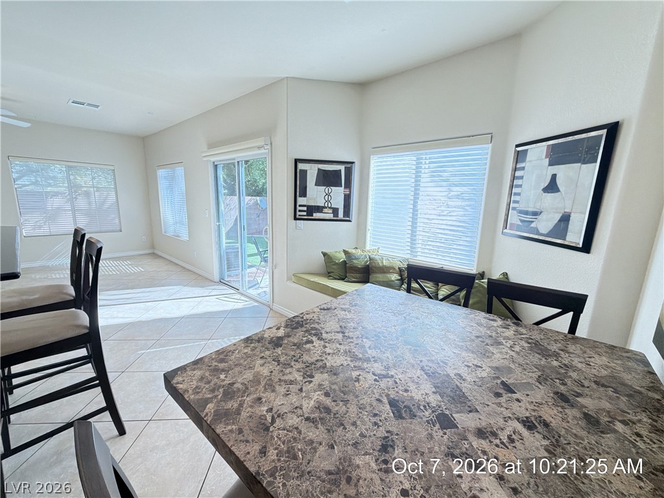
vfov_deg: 85.7
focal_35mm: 14
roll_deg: -1.8
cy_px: 249
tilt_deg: -12.0
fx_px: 269
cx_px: 332
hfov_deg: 102.1
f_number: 2.2
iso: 320
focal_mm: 2.22
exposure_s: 1/120
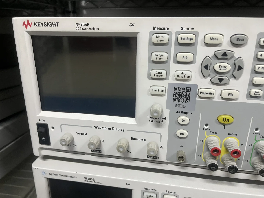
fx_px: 198
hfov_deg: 67.3
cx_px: 132
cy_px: 99
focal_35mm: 26
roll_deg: -0.4
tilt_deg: -18.2
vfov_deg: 53.1
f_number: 1.6
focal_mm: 5.1
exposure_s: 1/50
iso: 500
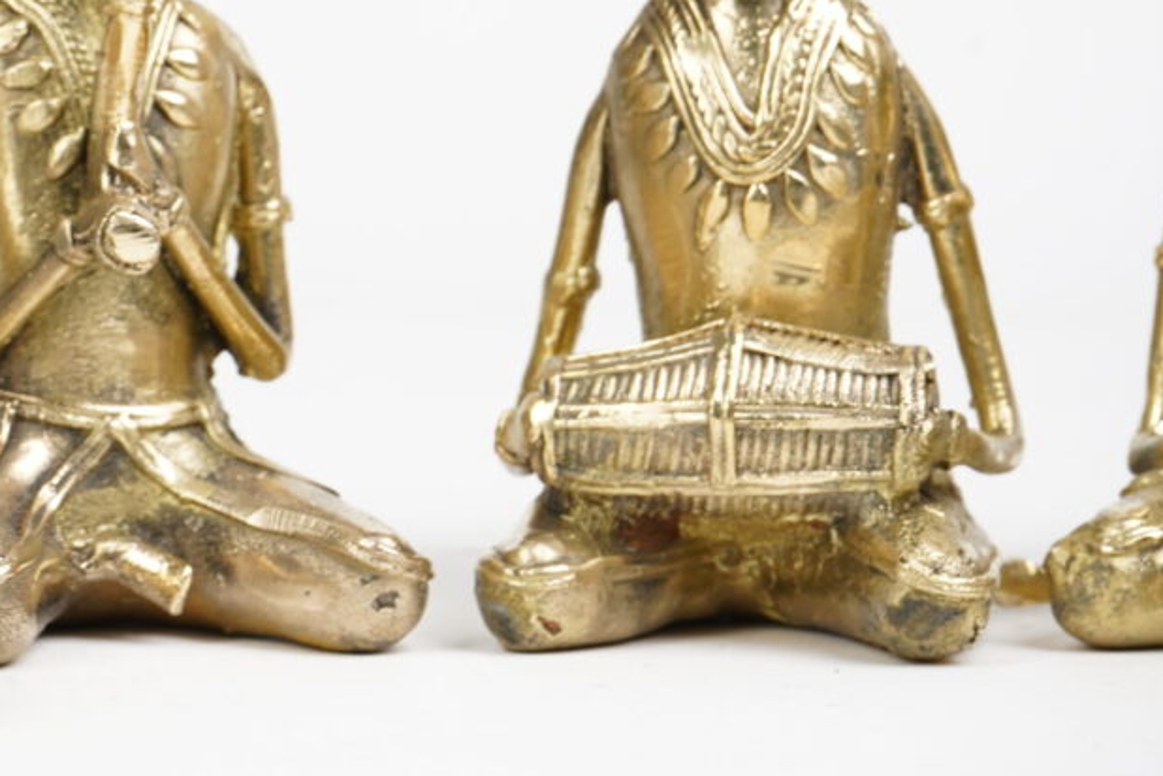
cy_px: 73
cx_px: 132
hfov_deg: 14.9
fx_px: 4393
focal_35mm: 136
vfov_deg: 10.0
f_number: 10
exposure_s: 1/100
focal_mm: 70
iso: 800
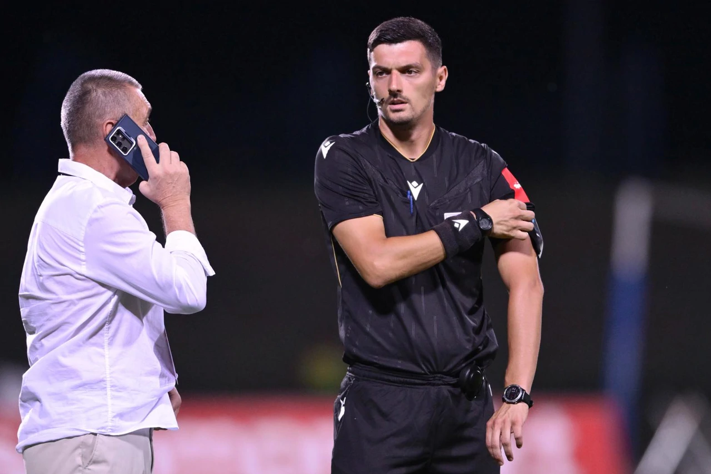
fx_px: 11886
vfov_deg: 2.3
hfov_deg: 3.4
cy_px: 237
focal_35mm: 602
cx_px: 356
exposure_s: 1/2000
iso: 3200
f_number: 2.8
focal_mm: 400
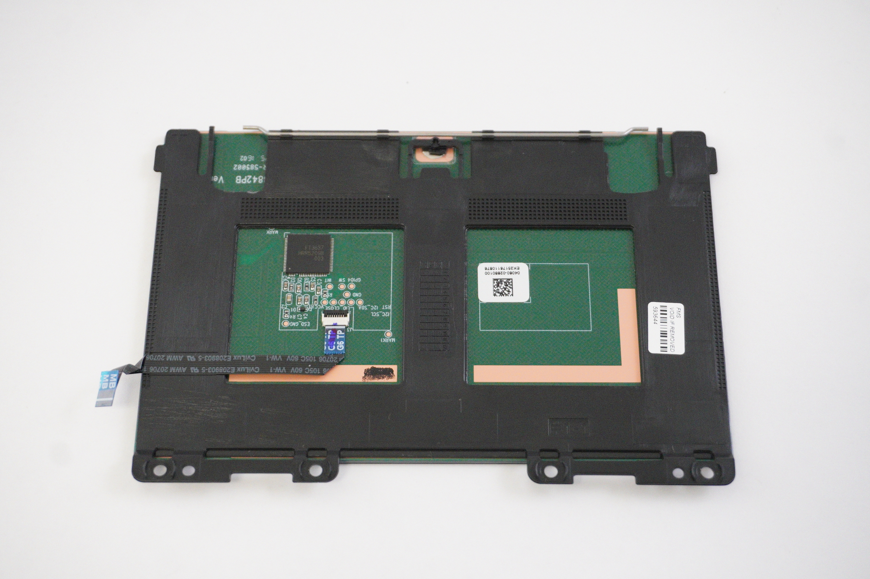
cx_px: 435
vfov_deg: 23.1
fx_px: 1412
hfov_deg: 34.2
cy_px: 290
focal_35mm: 58
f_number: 5.6
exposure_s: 1/250
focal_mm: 39
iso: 5000
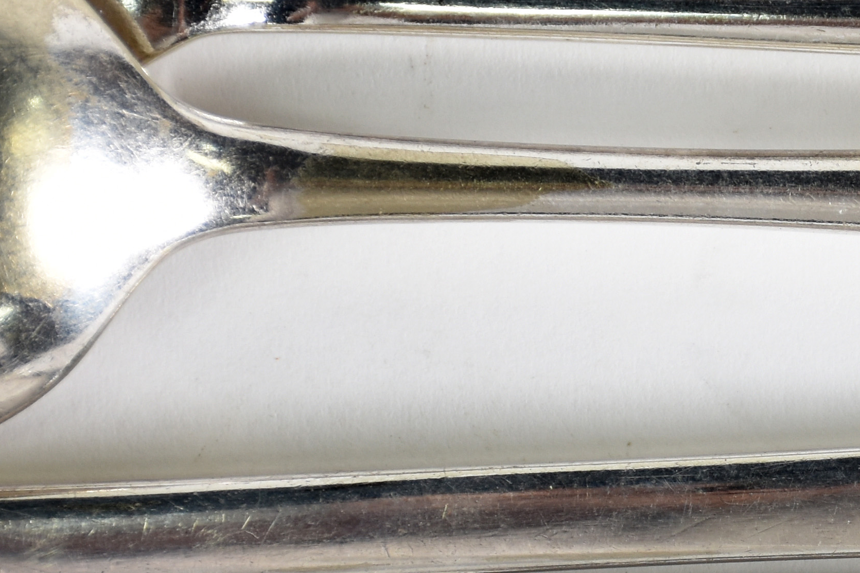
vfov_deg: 4.9
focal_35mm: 280
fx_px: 6688
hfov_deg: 7.3
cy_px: 416
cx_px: 1077
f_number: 5.6
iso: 200
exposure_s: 1/50
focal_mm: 52
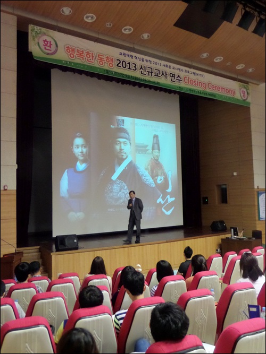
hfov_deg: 44.1
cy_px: 177
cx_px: 133
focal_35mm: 32
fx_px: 328
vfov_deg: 56.8
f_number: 3.4
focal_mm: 5.3
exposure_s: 1/20
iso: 800
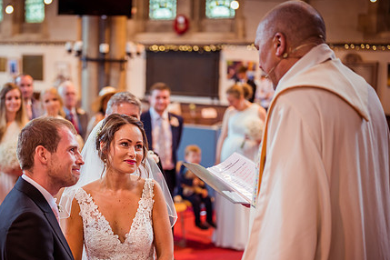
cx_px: 130
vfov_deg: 18.9
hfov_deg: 27.9
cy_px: 170
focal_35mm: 72
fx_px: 780
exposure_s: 1/160
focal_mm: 50
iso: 560
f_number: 1.8
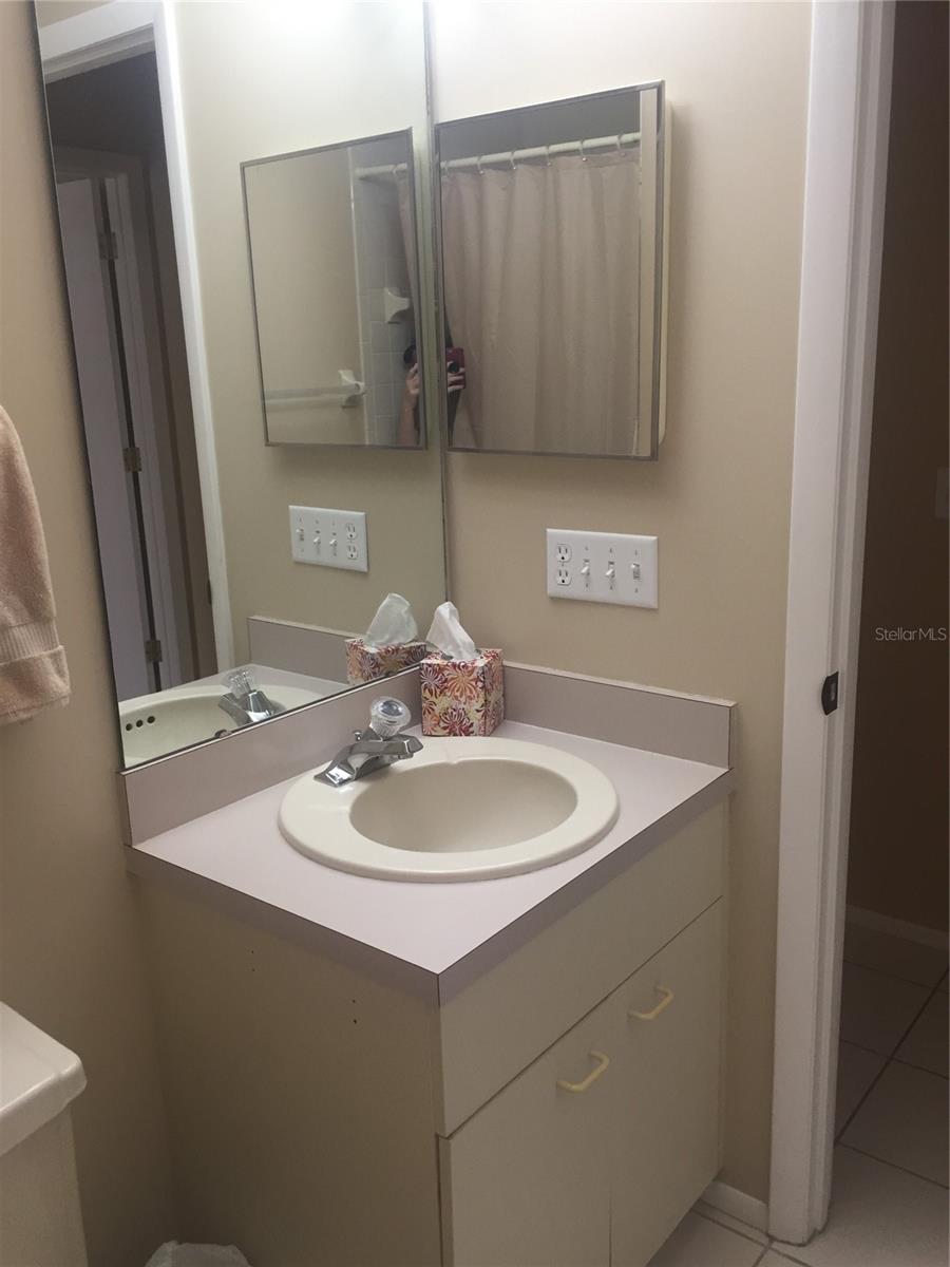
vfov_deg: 61.7
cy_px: 634
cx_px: 475
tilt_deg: -15.6
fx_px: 1061
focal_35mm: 29
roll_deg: +2.7
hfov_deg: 48.2
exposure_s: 1/30
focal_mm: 4.15
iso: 40
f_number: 2.2
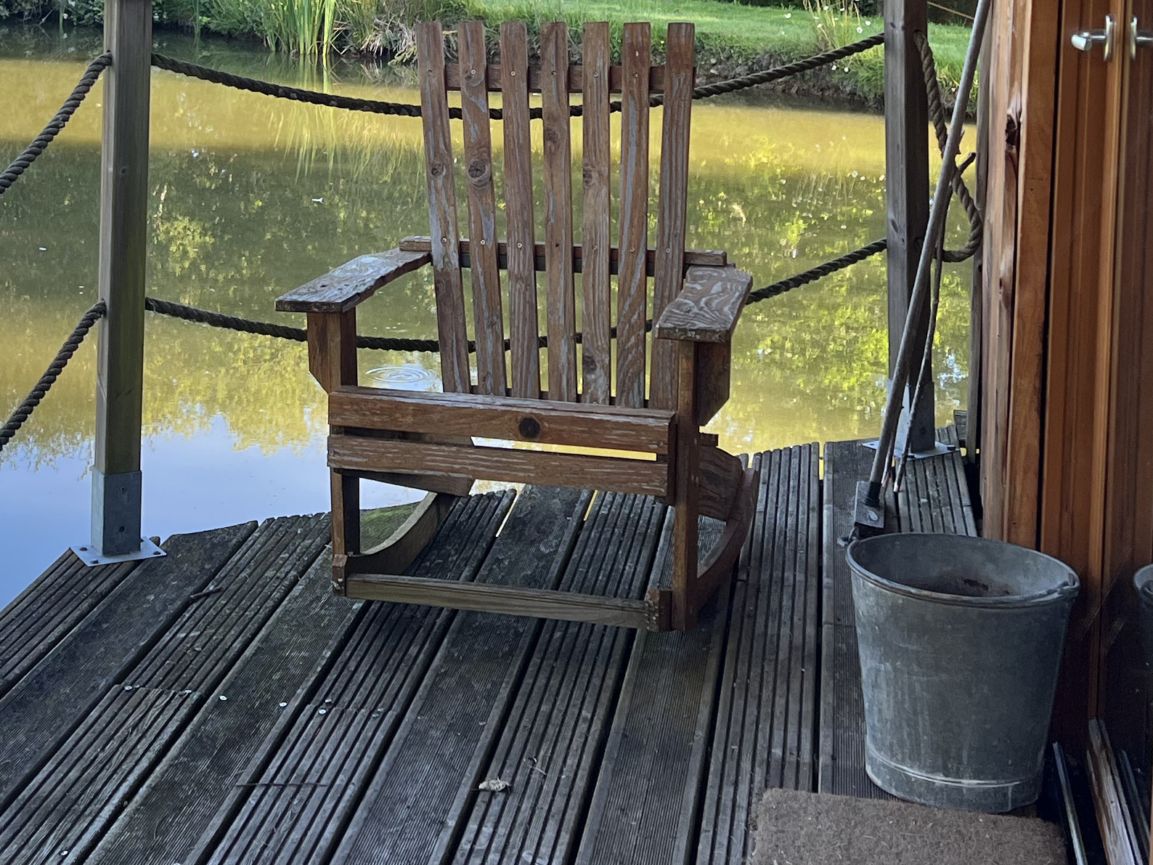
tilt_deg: -4.3
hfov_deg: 29.2
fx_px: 2198
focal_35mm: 66
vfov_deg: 21.5
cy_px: 9
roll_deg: -0.7
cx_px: 389
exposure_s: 1/313
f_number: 1.5
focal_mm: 5.7
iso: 50
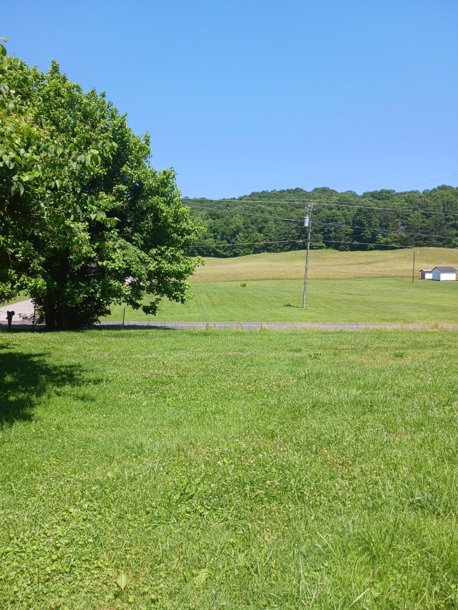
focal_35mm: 27
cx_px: 229
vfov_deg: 65.3
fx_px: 476
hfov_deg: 51.4
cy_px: 305
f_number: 1.8
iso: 20
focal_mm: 4
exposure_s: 1/191
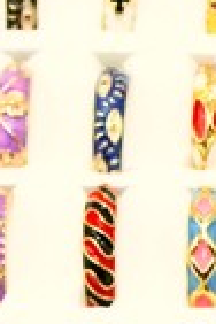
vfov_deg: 6.7
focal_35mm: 299
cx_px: 244
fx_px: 2691
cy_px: 568
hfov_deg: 4.6
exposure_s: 1/1000
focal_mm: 35
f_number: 6.3
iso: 16000
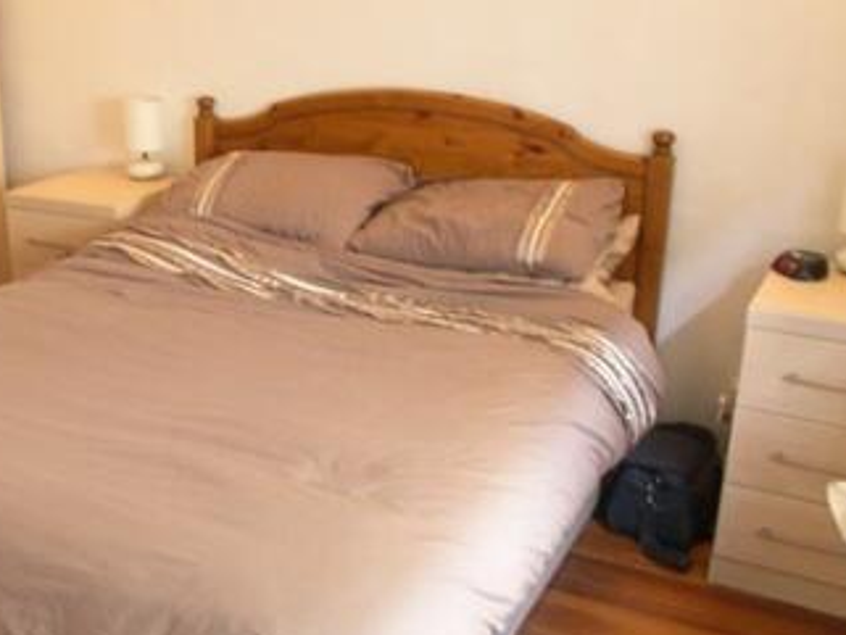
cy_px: 299
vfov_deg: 21.3
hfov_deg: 27.6
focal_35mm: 69
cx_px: 181
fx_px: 1687
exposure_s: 1/4.8
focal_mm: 8
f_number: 2.8
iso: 194
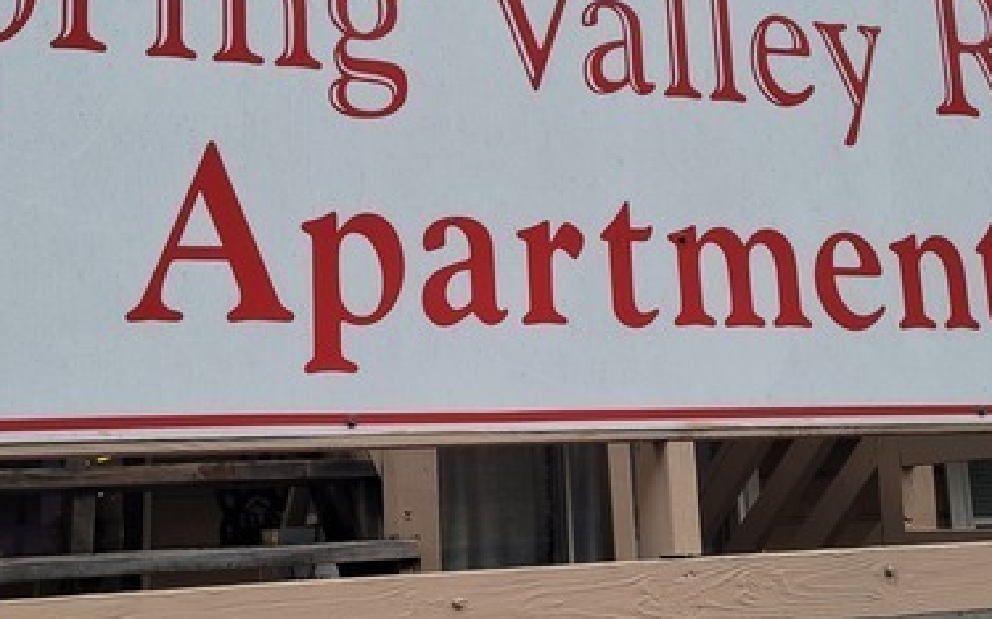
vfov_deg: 26.2
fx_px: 1324
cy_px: 241
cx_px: 515
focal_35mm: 49
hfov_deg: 41.1
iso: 160
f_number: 1.8
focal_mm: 5.4
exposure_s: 1/60
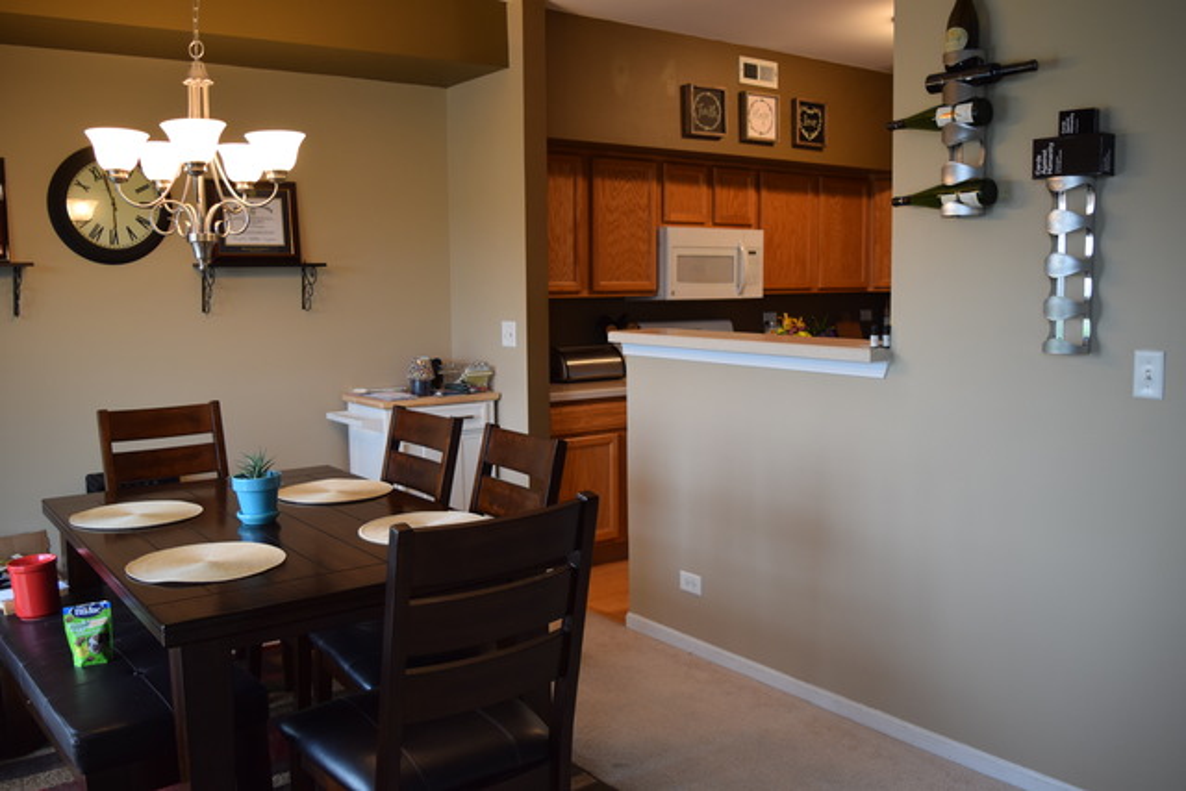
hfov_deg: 59.5
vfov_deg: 41.7
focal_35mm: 32
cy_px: 396
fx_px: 1038
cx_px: 593
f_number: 4
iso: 560
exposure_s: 1/60
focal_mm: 21
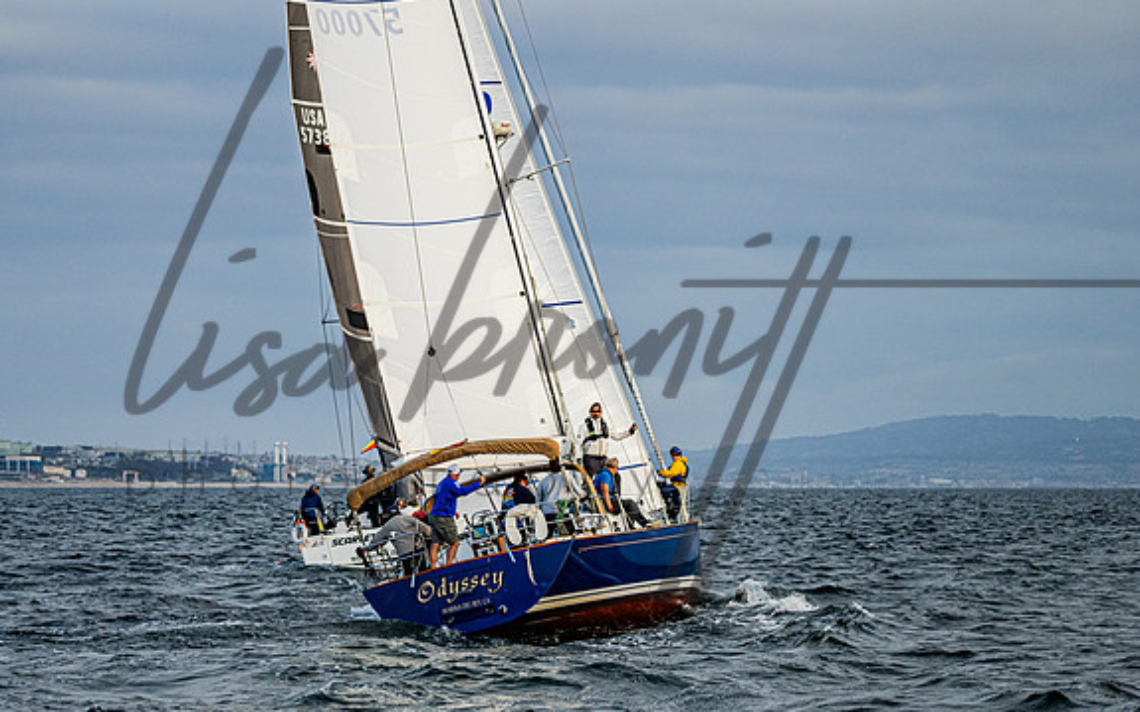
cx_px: 555
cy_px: 361
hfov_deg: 14.8
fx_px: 4379
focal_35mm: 141
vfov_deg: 9.3
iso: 560
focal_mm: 100
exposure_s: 1/2500
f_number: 4.5
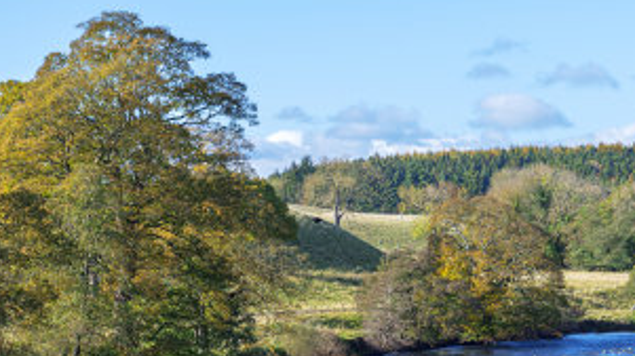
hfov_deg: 16.0
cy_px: 383
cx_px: 603
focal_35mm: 132
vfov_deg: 9.1
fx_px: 2222
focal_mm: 62
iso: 100
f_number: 7.1
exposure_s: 1/250
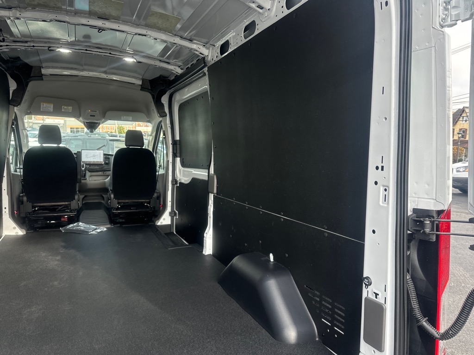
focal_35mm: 24
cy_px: 178
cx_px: 237
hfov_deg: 71.6
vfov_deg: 56.8
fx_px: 329
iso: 80
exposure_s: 1/475
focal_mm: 6.86
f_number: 1.78
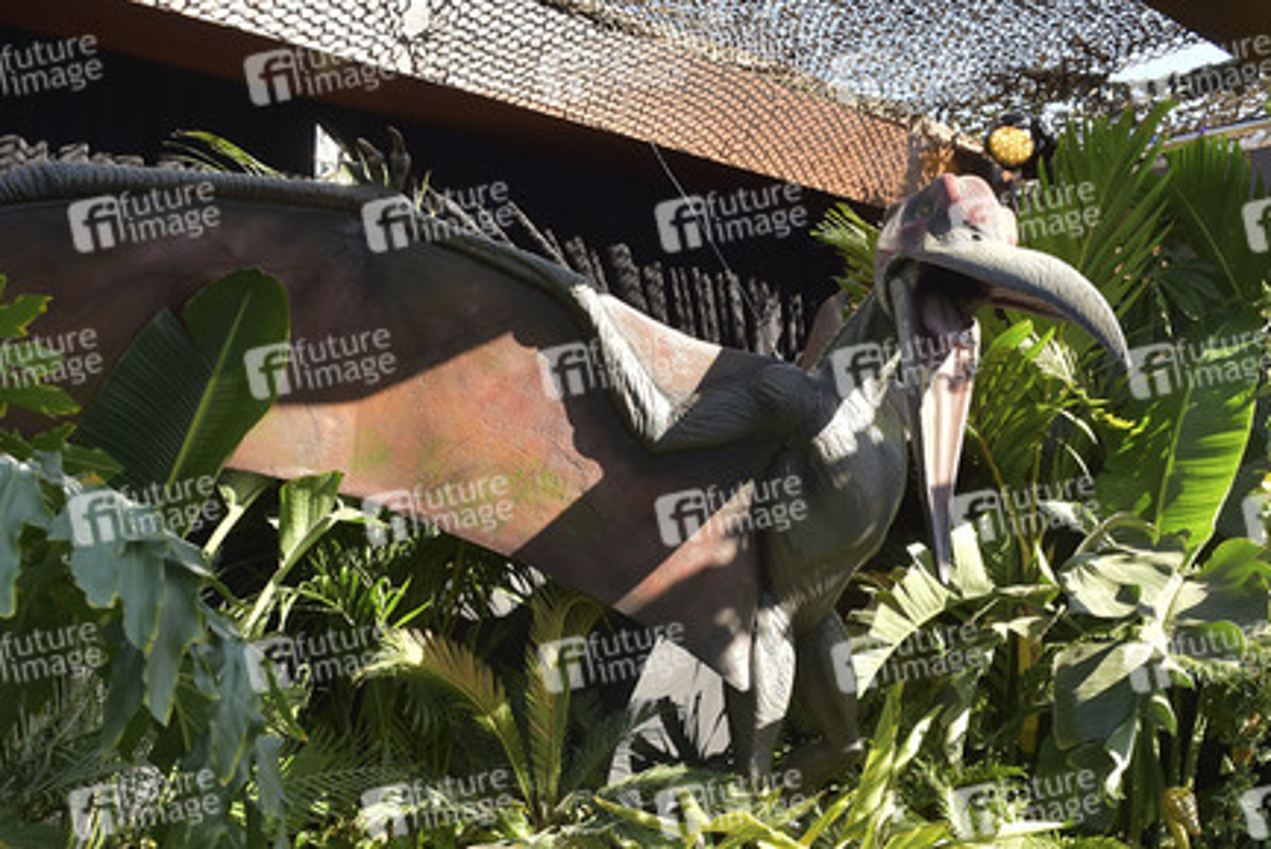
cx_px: 652
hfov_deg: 67.4
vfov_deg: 48.0
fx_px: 954
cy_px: 438
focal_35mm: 27
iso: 320
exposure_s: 1/320
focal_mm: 26
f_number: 6.3
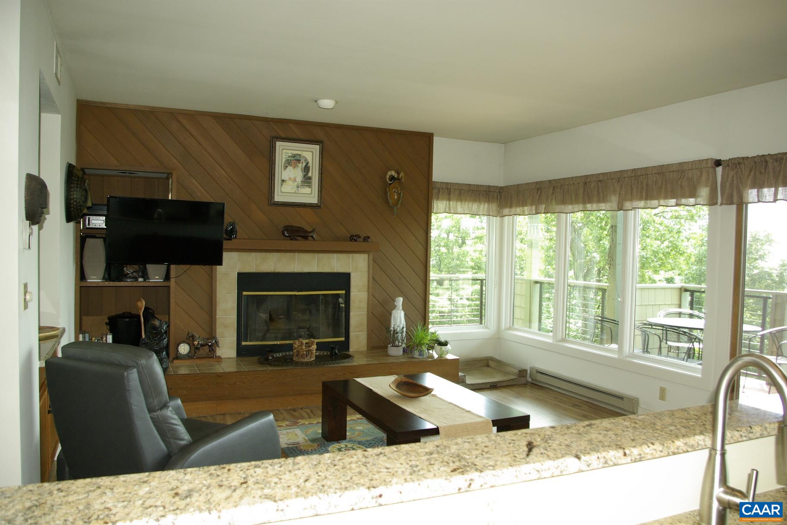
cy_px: 262
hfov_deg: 67.4
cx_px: 394
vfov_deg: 47.9
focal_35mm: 27
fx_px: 590
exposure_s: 1/125
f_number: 5.6
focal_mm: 18
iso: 400
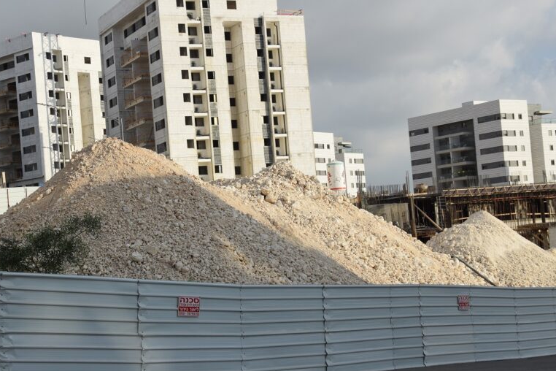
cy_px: 203
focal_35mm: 71
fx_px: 1091
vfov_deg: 19.3
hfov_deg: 28.6
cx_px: 247
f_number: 10
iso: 200
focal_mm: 35
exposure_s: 1/400
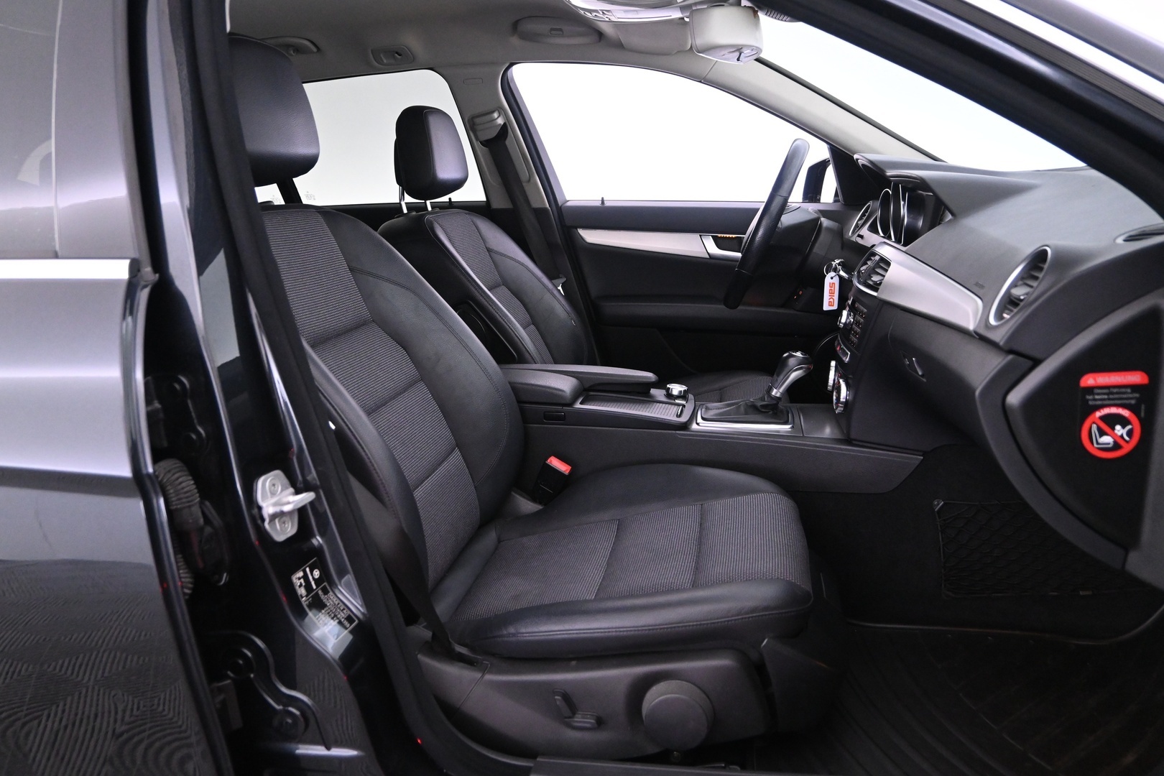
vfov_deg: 47.9
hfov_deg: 67.4
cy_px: 388
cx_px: 582
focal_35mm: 27
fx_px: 873
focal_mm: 18
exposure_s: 1/30
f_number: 3.5
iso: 3200
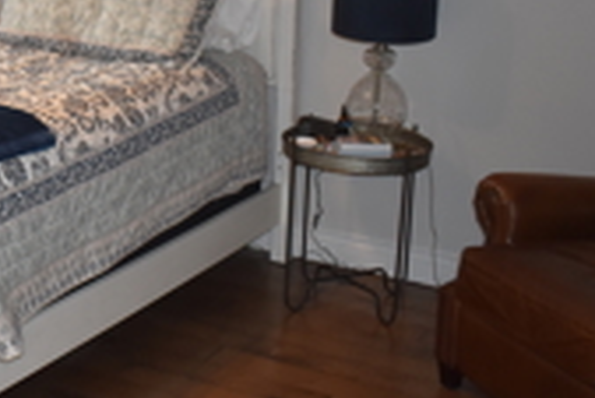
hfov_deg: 26.0
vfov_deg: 18.6
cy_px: 25
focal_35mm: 72
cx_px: -53
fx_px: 1191
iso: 800
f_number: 4
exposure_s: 1/60
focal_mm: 18
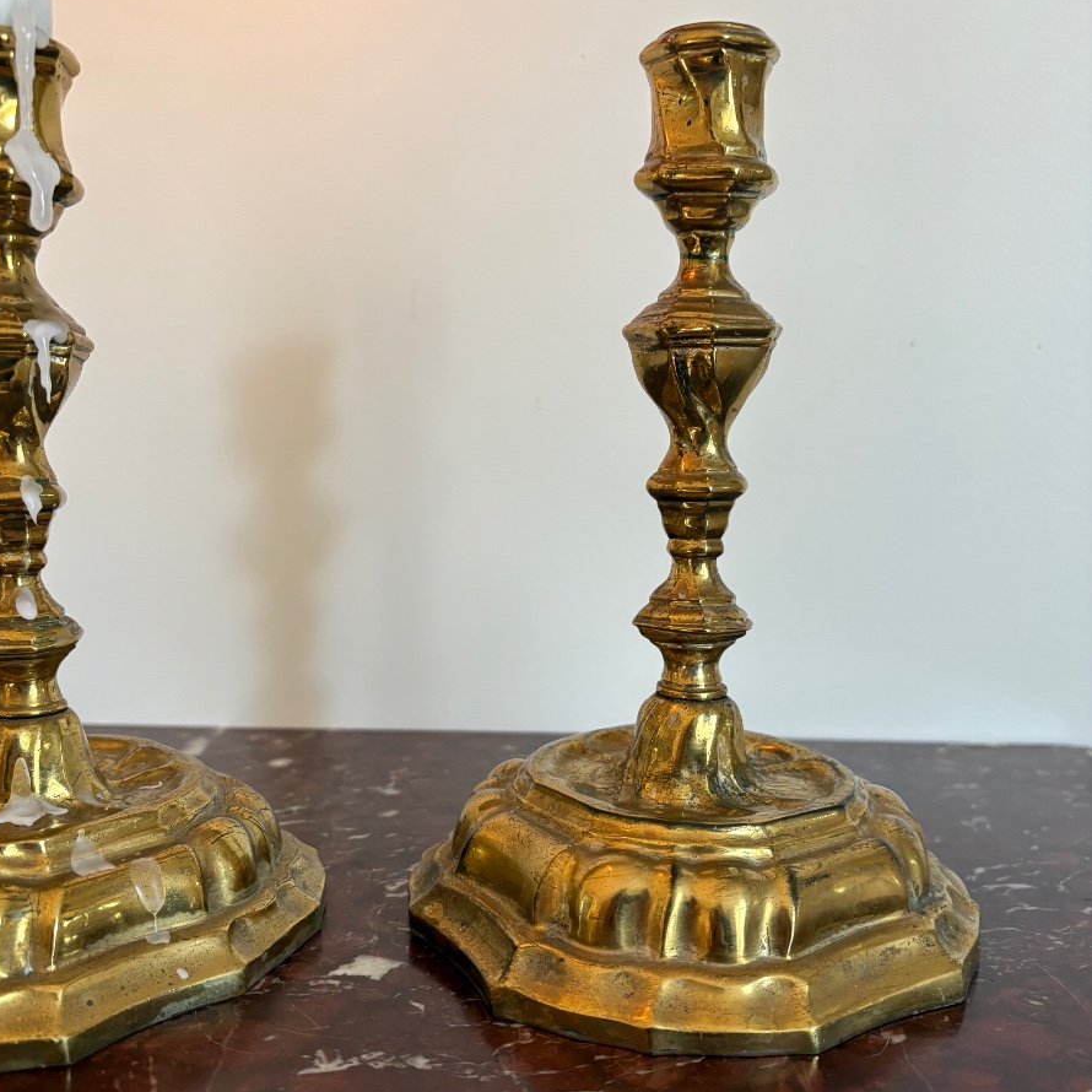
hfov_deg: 52.5
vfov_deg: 52.5
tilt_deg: -9.4
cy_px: 593
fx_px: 1106
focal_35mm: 31
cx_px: 542
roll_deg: -1.6
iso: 250
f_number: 1.6
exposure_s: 1/60
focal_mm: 5.96
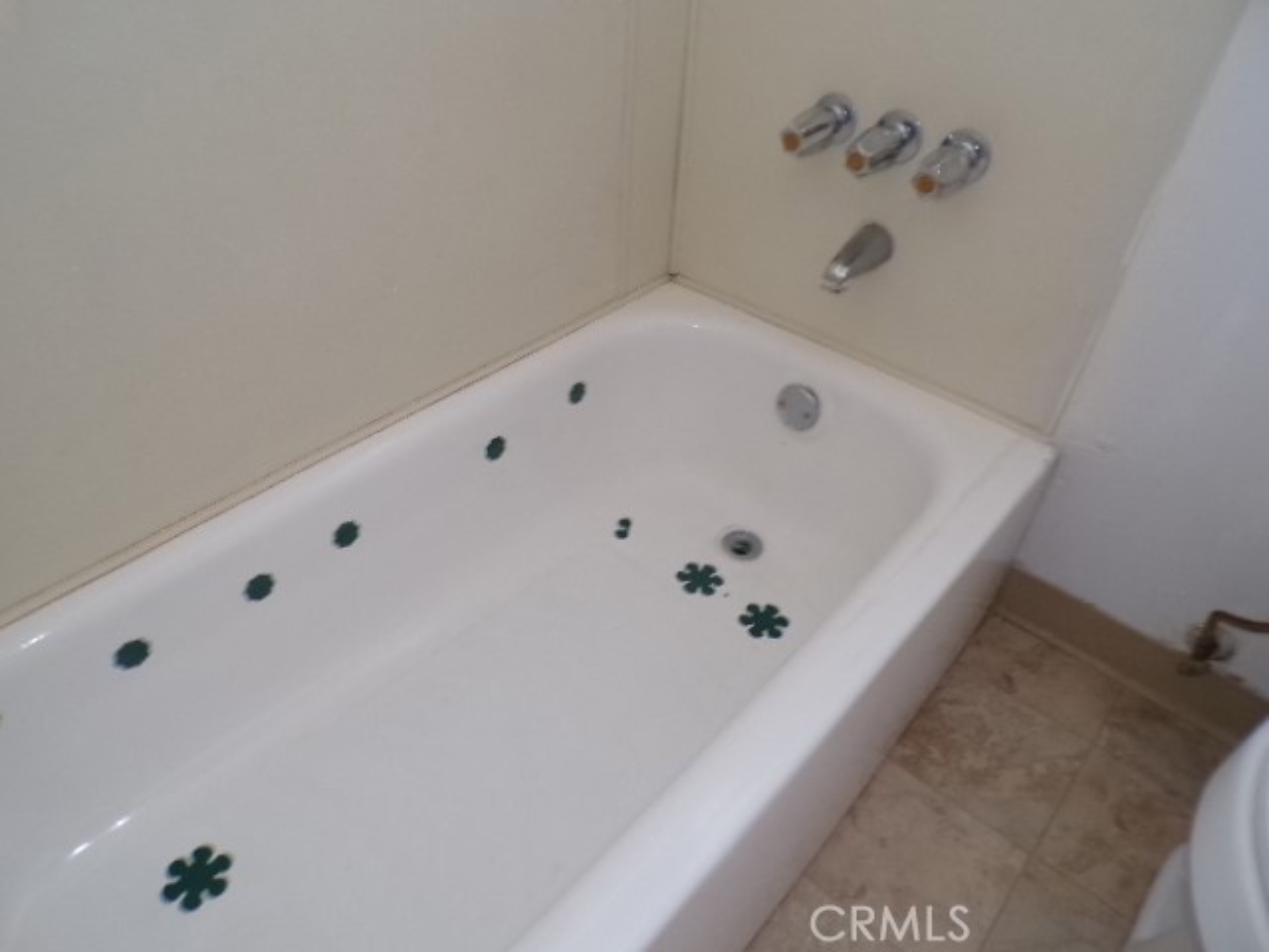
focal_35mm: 24
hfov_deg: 71.6
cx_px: 634
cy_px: 476
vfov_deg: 56.8
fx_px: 880
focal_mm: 4.3
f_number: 3
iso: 200
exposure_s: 1/17
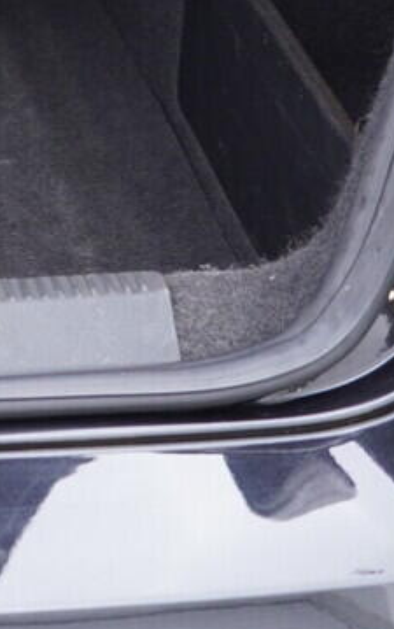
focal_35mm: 147
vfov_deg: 13.9
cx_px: -678
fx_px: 2520
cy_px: -74
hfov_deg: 8.0
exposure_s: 1/40
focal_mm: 24
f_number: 2.8
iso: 320
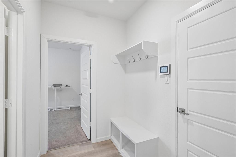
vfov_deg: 72.0
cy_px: 78
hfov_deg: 95.0
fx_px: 108
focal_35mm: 16
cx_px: 118
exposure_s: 1/20
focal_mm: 16.5
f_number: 8
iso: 400
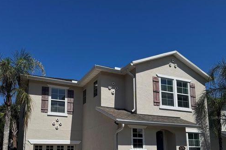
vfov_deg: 37.6
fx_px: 213
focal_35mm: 34
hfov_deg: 55.8
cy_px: 118
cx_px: 113
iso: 80
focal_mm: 6.76
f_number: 1.78
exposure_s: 1/9009
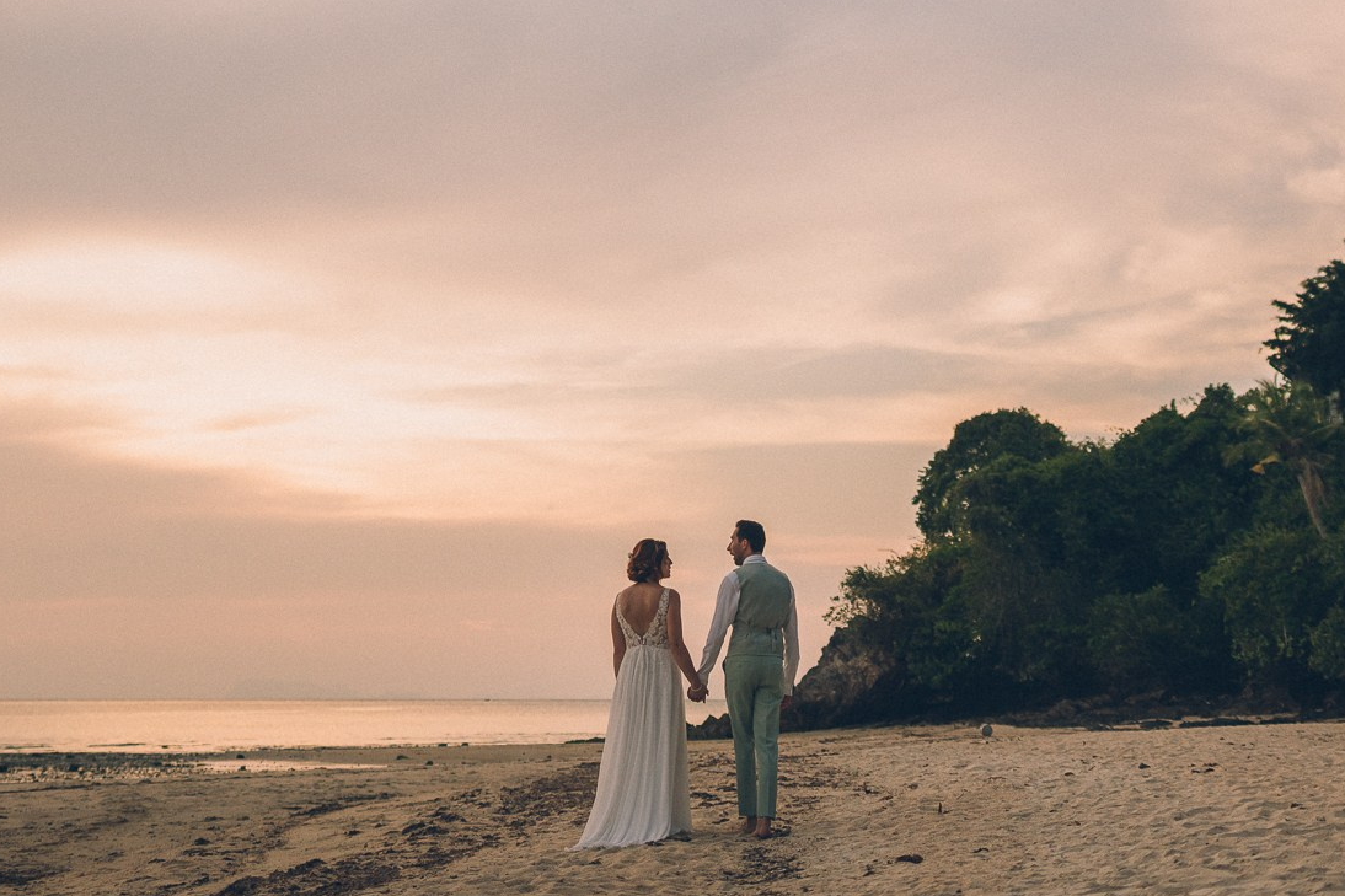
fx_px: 1718
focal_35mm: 46
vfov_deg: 28.2
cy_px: 108
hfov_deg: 42.7
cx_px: 736
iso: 160
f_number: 1.8
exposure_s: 1/3200
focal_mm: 24
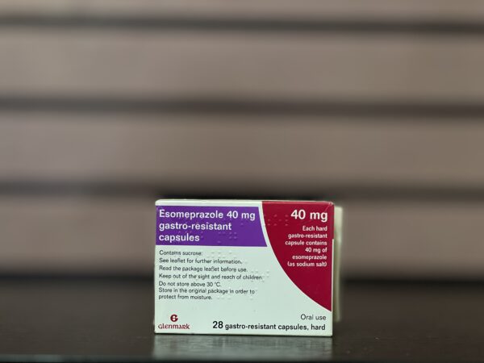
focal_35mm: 77
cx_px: 242
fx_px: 1077
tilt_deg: +0.6
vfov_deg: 19.1
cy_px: 182
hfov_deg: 25.3
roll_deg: -0.6
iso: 200
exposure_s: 1/33
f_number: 2.8
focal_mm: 9
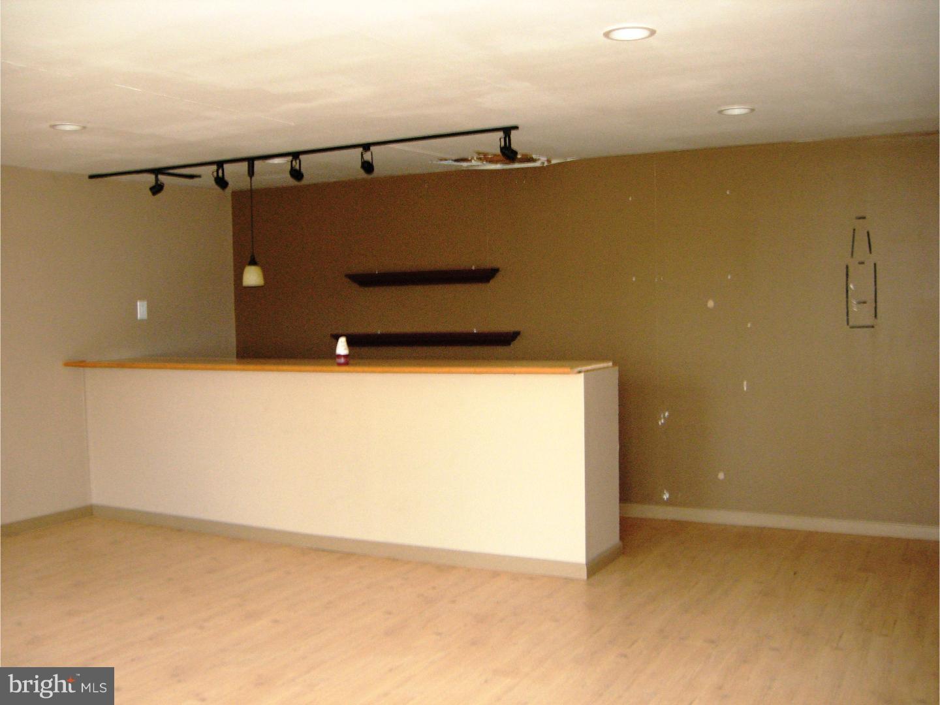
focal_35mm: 36
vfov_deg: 39.7
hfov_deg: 51.4
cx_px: 470
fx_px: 978
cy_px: 352
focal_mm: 7.5
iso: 200
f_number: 2.7
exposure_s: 1/128
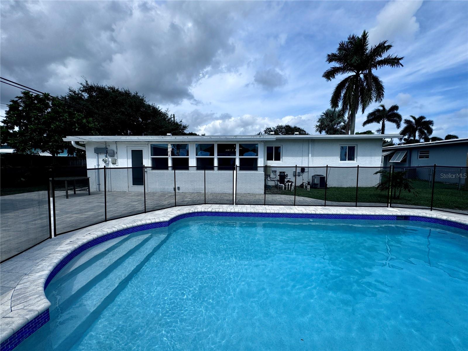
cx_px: 234
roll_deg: -0.6
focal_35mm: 14
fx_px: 189
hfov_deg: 102.1
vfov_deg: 85.7
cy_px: 176
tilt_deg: -5.1
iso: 50
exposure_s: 1/2770
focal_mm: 2.22
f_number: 2.2
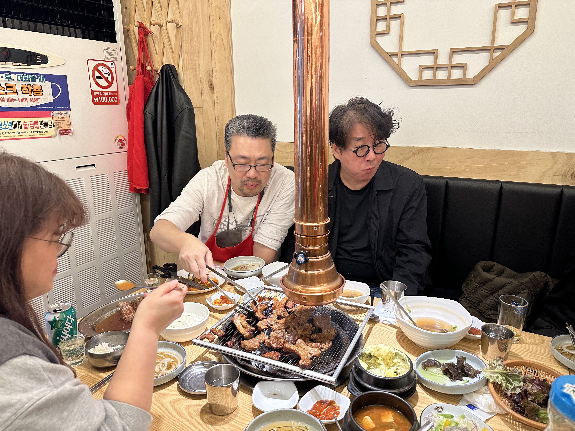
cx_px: 288
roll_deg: +0.6
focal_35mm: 24
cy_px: 216
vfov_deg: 56.8
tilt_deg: -15.6
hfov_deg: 71.6
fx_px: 399
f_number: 1.78
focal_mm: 6.86
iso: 200
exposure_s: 1/120
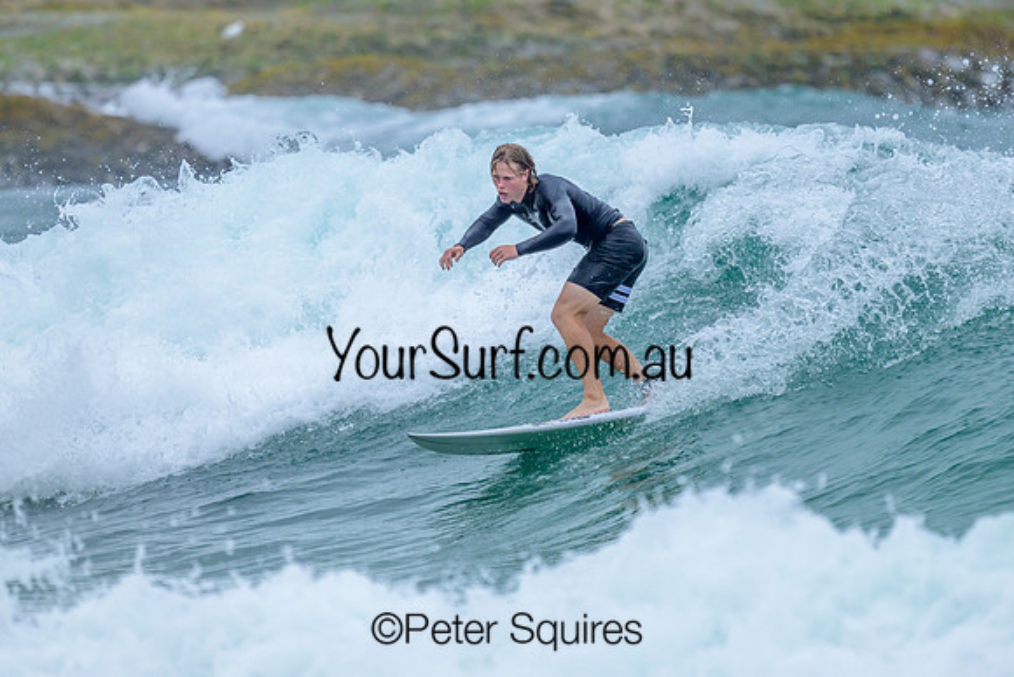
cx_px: 654
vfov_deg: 1.3
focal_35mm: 1100
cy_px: 332
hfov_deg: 1.9
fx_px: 30978
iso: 560
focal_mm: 800
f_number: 6.3
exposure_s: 1/3200
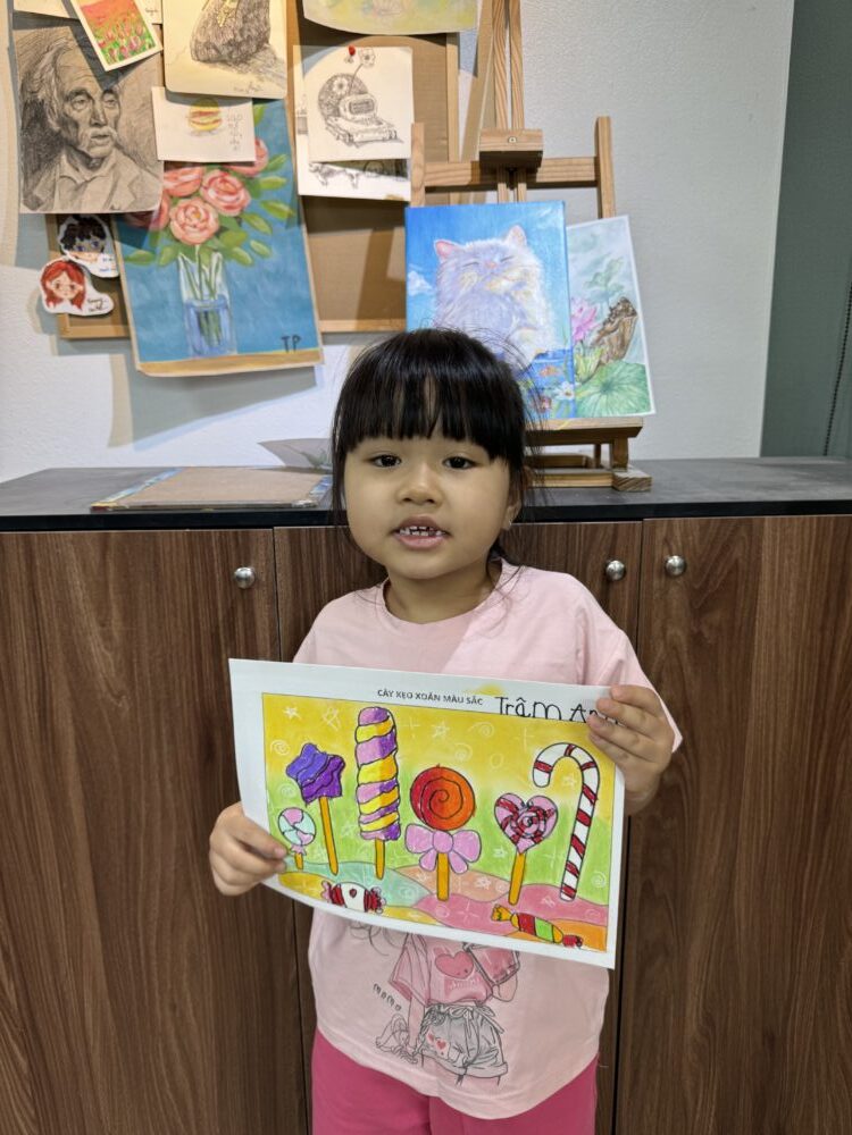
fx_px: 788
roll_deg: +1.6
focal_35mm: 24
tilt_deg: -12.0
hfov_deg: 56.8
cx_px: 426
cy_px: 568
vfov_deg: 71.6
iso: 64
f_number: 1.78
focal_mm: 6.76
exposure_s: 1/100
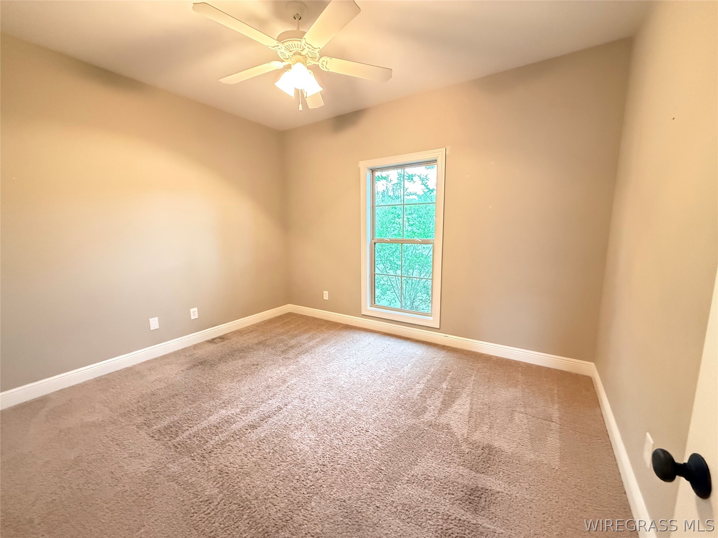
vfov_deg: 85.7
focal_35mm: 14
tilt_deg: -8.0
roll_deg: +0.3
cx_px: 359
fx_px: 290
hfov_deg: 102.1
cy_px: 269
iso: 1000
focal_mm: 2.22
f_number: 2.2
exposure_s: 1/40
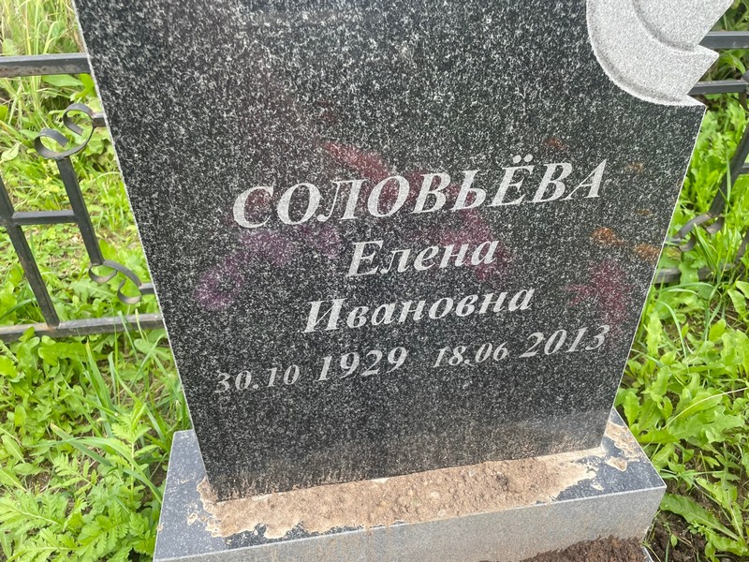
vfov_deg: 53.1
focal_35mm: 26
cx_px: 374
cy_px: 281
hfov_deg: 67.3
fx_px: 563
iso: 32
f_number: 1.6
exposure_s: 1/390
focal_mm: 4.2
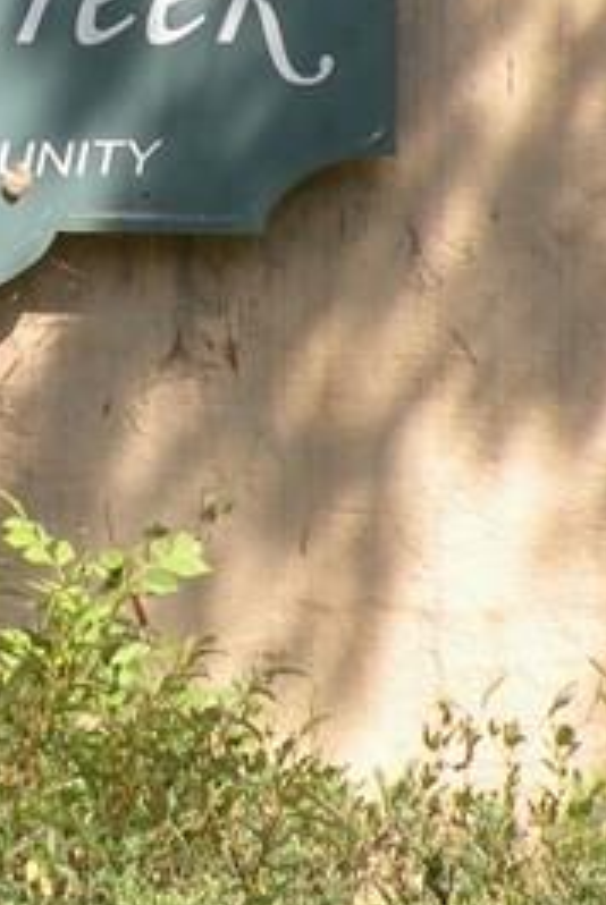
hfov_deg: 5.1
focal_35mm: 268
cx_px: -41
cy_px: -303
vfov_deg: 7.6
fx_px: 6749
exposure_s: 1/193
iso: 64
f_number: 5
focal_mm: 11.9
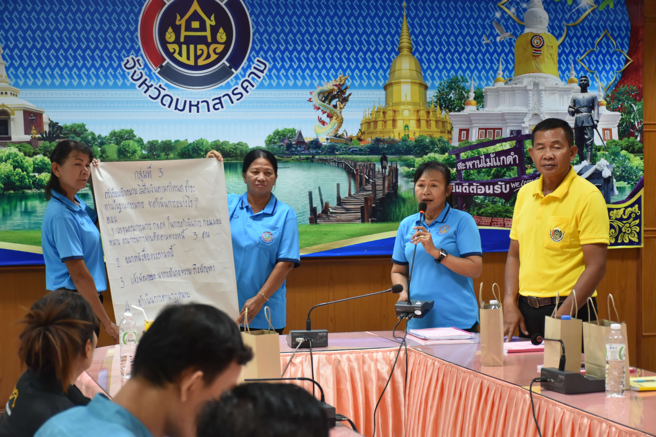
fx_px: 1421
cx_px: 328
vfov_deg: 17.5
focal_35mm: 78
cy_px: 218
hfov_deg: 26.0
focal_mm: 52
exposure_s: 1/40
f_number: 4.8
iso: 800
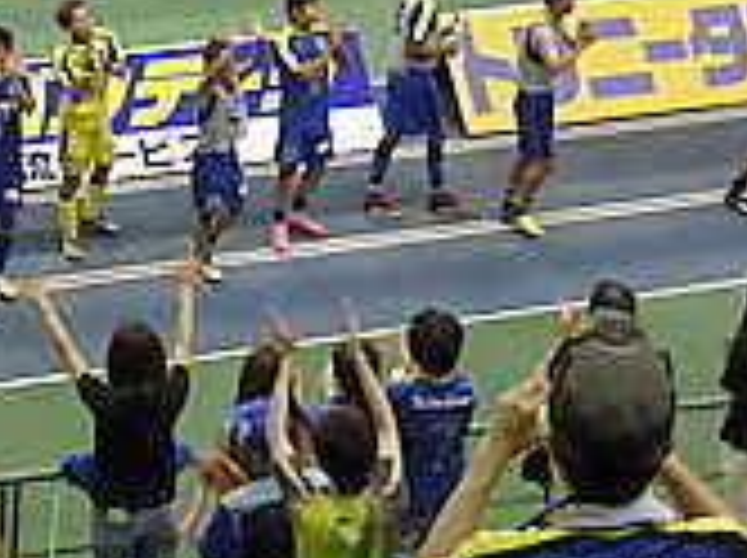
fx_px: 4374
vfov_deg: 7.3
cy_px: -9
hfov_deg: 9.7
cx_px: 40
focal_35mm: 203
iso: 800
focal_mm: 12.5
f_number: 5
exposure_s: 1/40
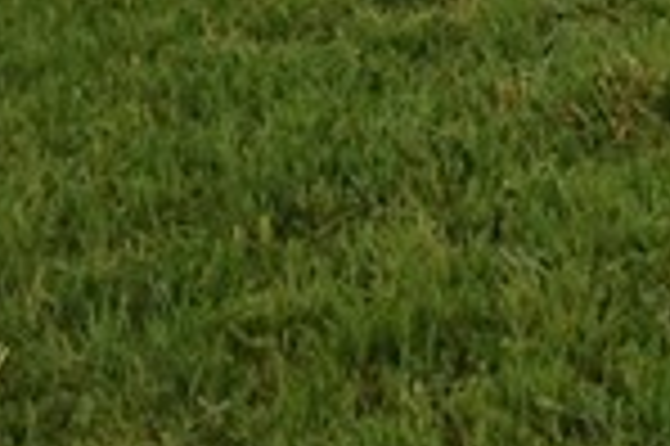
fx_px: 4666
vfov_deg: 5.3
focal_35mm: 251
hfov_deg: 8.1
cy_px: -653
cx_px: 791
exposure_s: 1/321
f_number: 2.4
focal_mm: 4.28
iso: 50
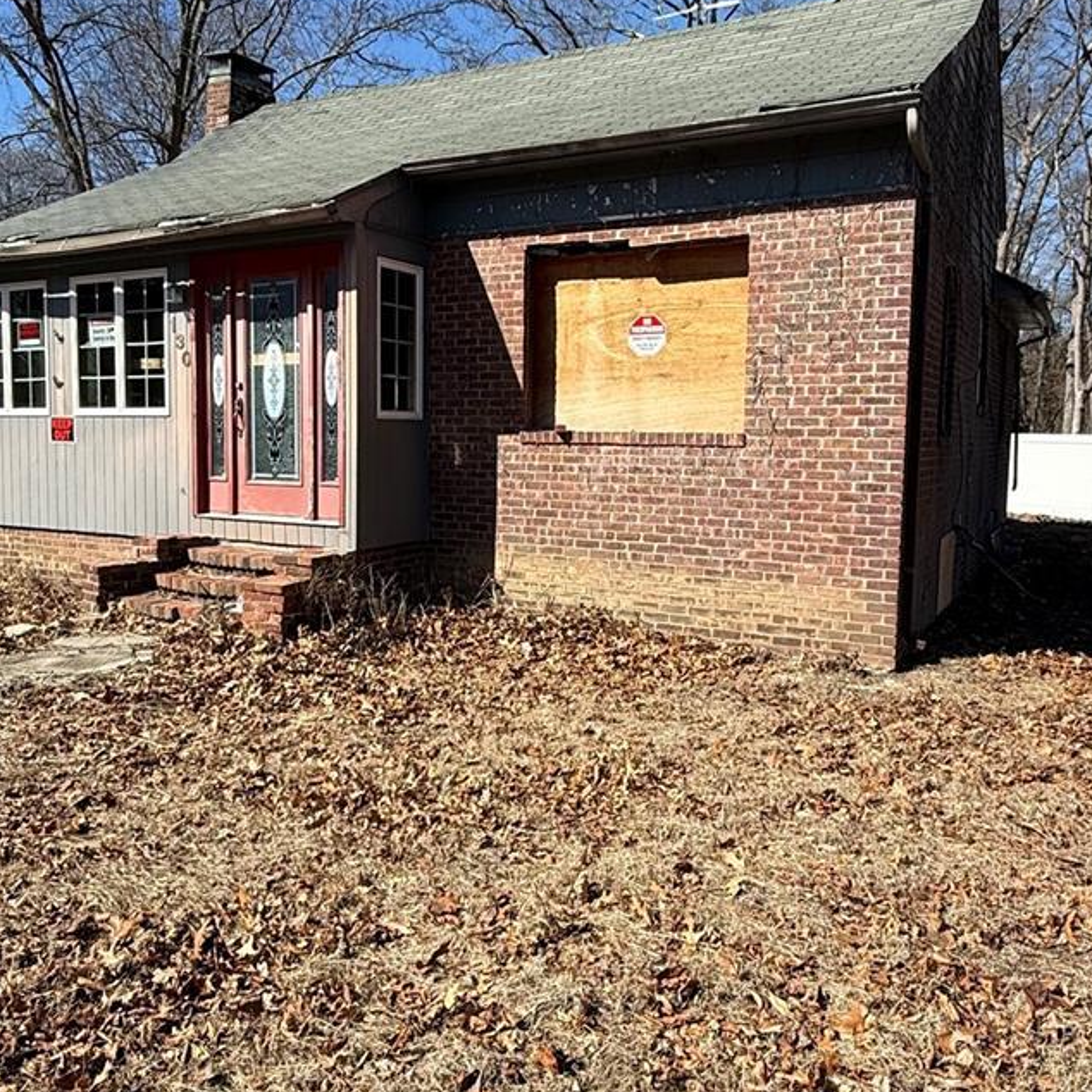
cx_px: 493
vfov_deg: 54.0
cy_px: 525
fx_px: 1071
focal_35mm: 30
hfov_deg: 53.9
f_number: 2.2
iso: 50
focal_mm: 2.22
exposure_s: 1/1431
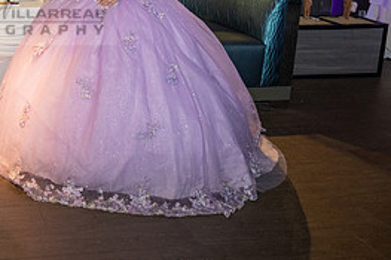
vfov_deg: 24.5
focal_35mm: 53
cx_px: -9
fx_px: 575
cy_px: 10
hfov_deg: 33.9
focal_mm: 24
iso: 1000
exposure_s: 1/125
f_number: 2.8
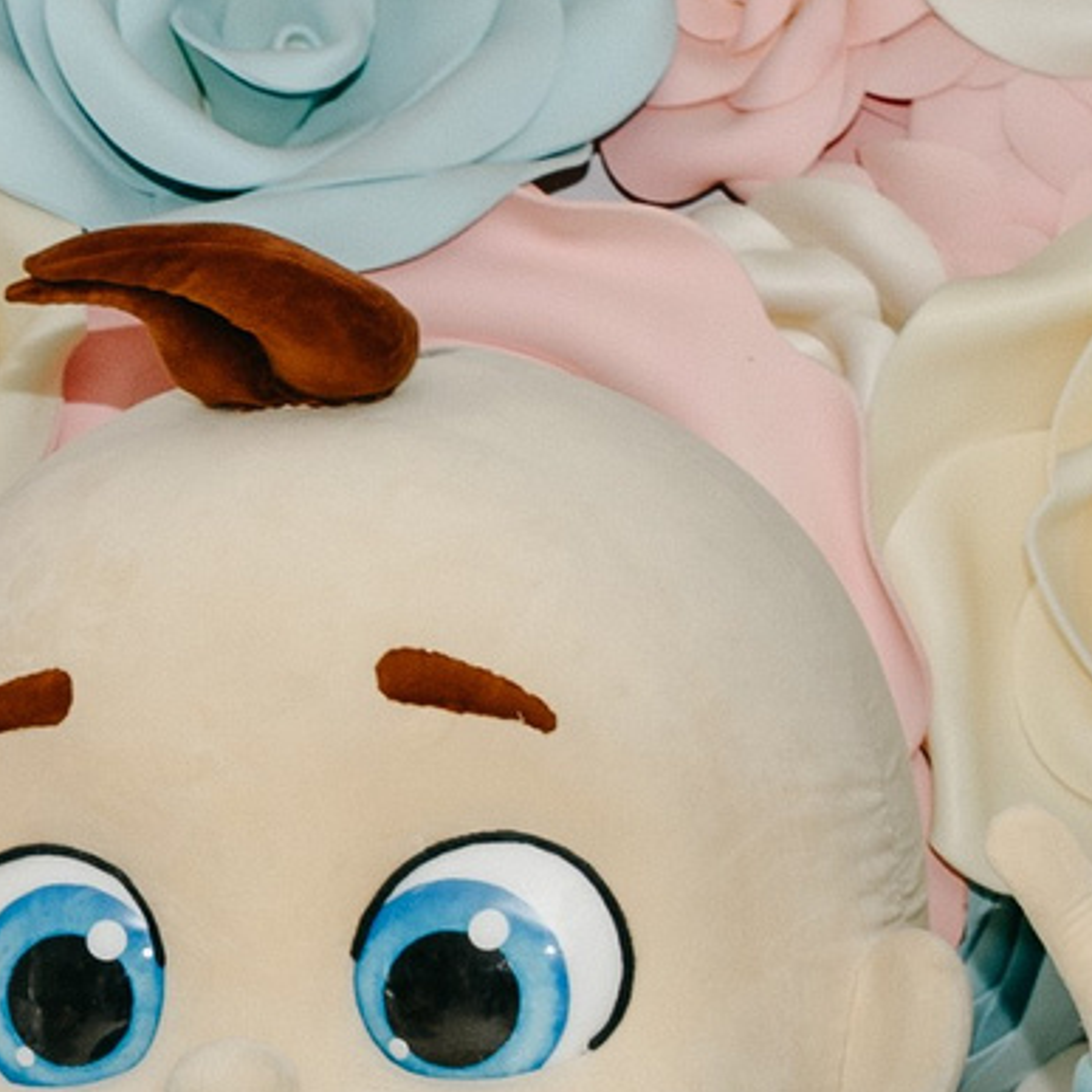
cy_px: 1889
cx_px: -1001
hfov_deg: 9.2
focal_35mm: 179
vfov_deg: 9.4
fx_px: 6389
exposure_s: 1/160
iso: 100
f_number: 4.5
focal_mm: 26
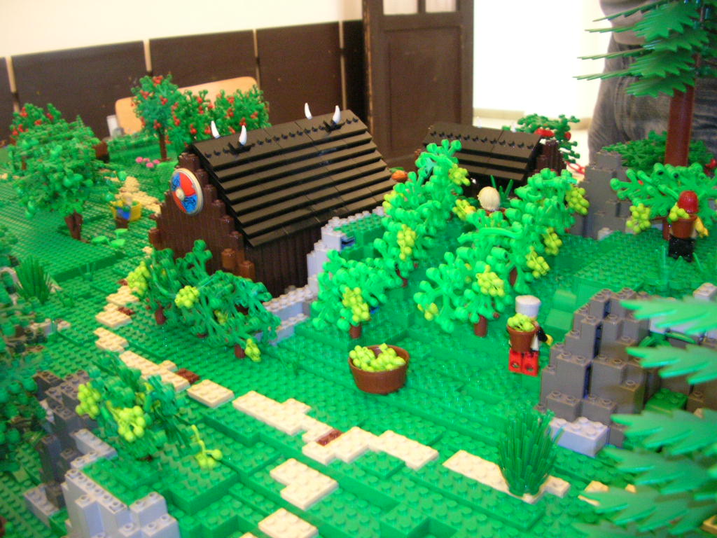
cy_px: 269
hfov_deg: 52.6
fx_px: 725
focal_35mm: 35
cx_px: 358
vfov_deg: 40.7
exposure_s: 1/6.3
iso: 199
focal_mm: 5.8
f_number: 2.8
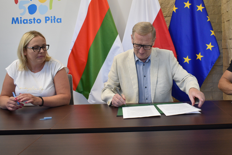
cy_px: 51
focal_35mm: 37
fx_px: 238
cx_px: 157
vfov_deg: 35.6
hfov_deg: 50.8
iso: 500
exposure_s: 1/60
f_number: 4
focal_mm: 18
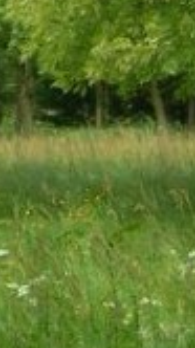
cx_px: -440
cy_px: -373
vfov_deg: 7.6
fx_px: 2490
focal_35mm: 270
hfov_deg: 4.3
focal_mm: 7.8
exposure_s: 1/277
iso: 50
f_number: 2.8
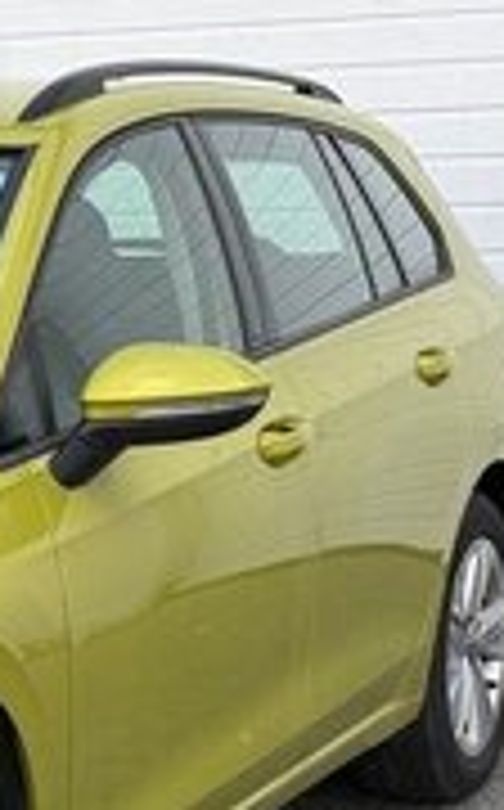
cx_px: -428
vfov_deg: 15.0
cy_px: 706
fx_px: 3043
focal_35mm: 138
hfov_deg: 9.0
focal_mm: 6.76
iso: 80
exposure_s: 1/631
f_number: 1.78
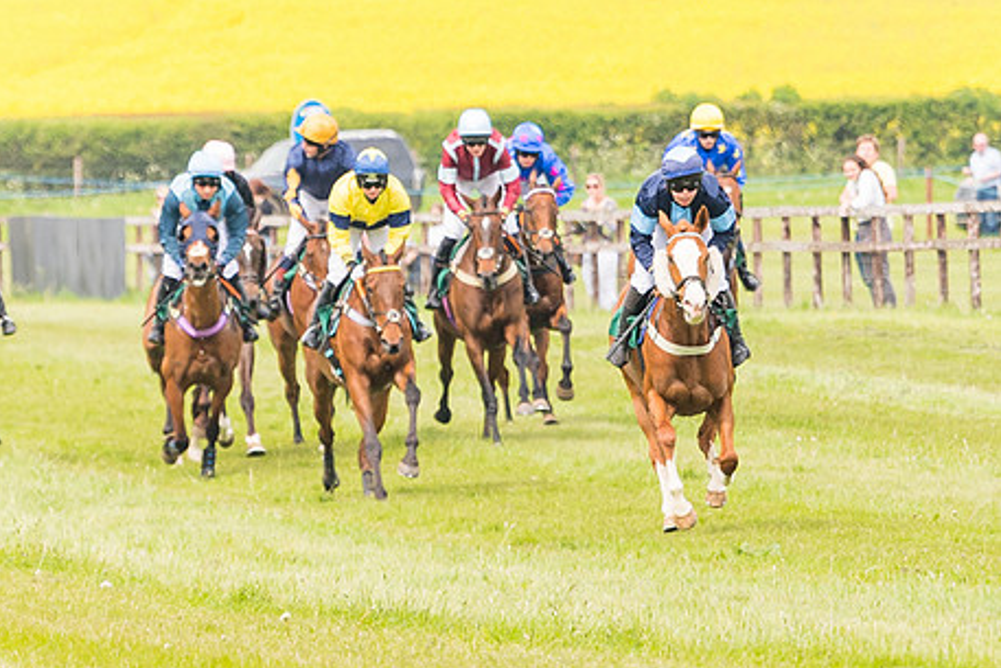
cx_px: 736
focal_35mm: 688
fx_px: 19135
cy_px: 340
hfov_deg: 3.0
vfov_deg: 2.0
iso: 400
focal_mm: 180
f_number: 4
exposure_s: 1/2000
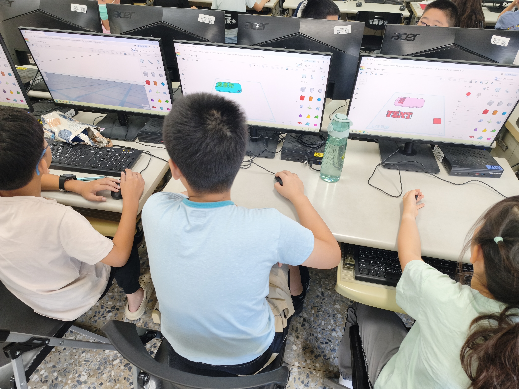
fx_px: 345
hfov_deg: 73.9
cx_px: 260
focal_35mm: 23
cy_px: 194
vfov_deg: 58.9
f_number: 1.62
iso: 250
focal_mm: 6.45
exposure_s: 1/120
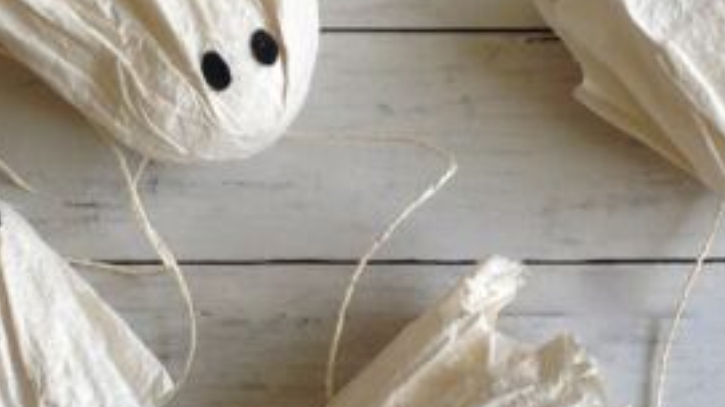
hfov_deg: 22.4
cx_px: 419
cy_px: 308
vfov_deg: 12.7
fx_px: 1825
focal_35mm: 95
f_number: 2.4
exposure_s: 1/163
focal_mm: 4.28
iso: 50
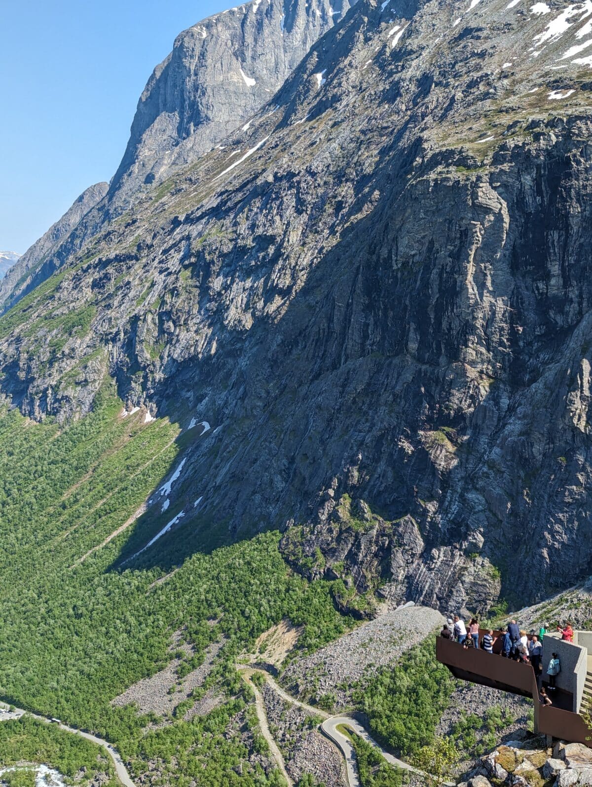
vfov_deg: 39.6
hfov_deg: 30.3
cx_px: 296
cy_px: 394
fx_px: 1092
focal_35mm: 48
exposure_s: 1/1406
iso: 45
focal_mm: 6.81
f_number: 1.85
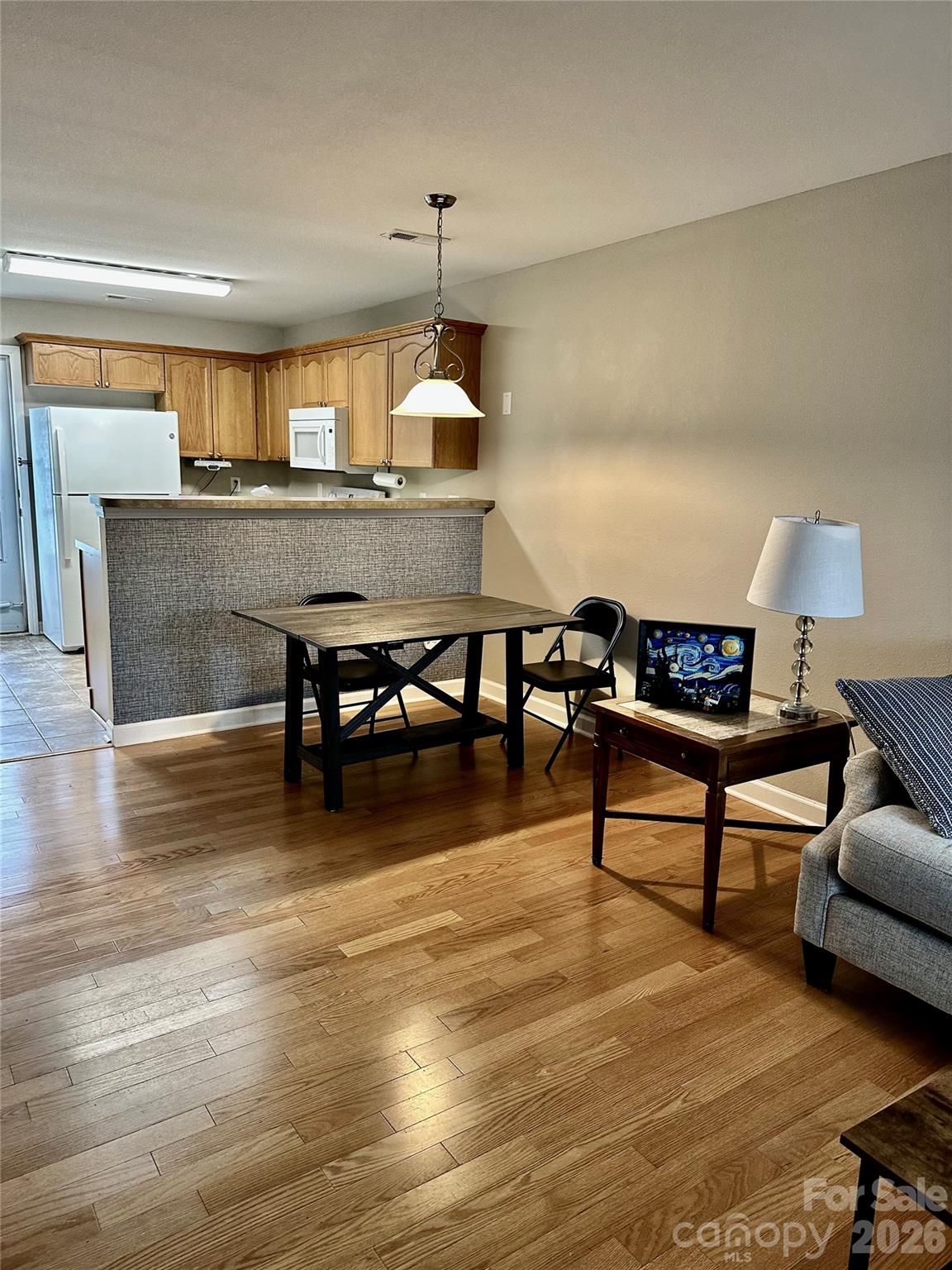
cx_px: 476
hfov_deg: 56.8
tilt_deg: -9.5
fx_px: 880
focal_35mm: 24
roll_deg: -1.4
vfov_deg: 71.6
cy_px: 635
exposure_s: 1/60
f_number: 1.78
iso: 200
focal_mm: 6.86
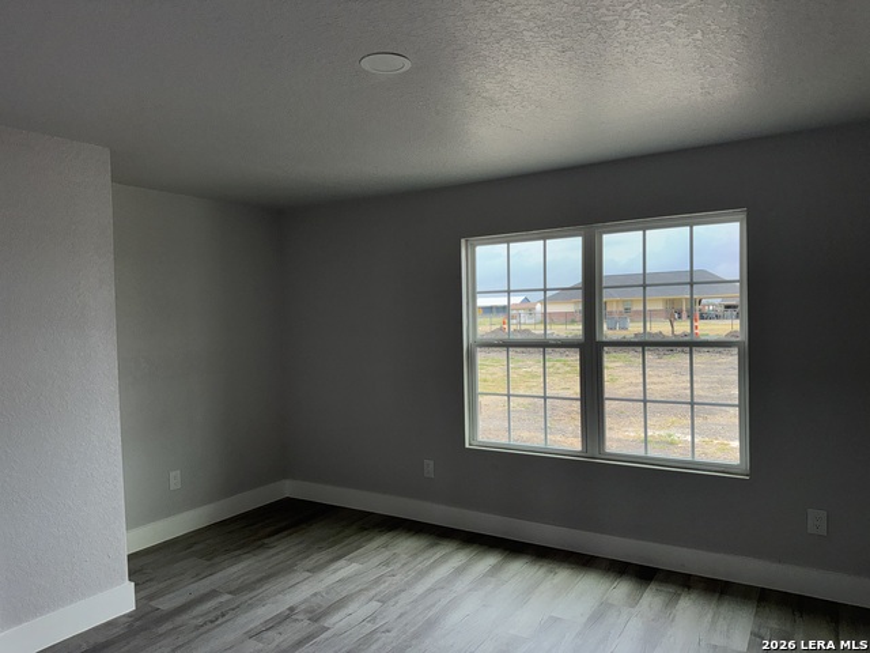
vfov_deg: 56.8
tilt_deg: -2.2
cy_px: 326
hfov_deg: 71.6
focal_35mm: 24
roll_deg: +1.2
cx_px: 435
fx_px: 603
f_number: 1.78
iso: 50
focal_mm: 6.76
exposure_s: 1/604
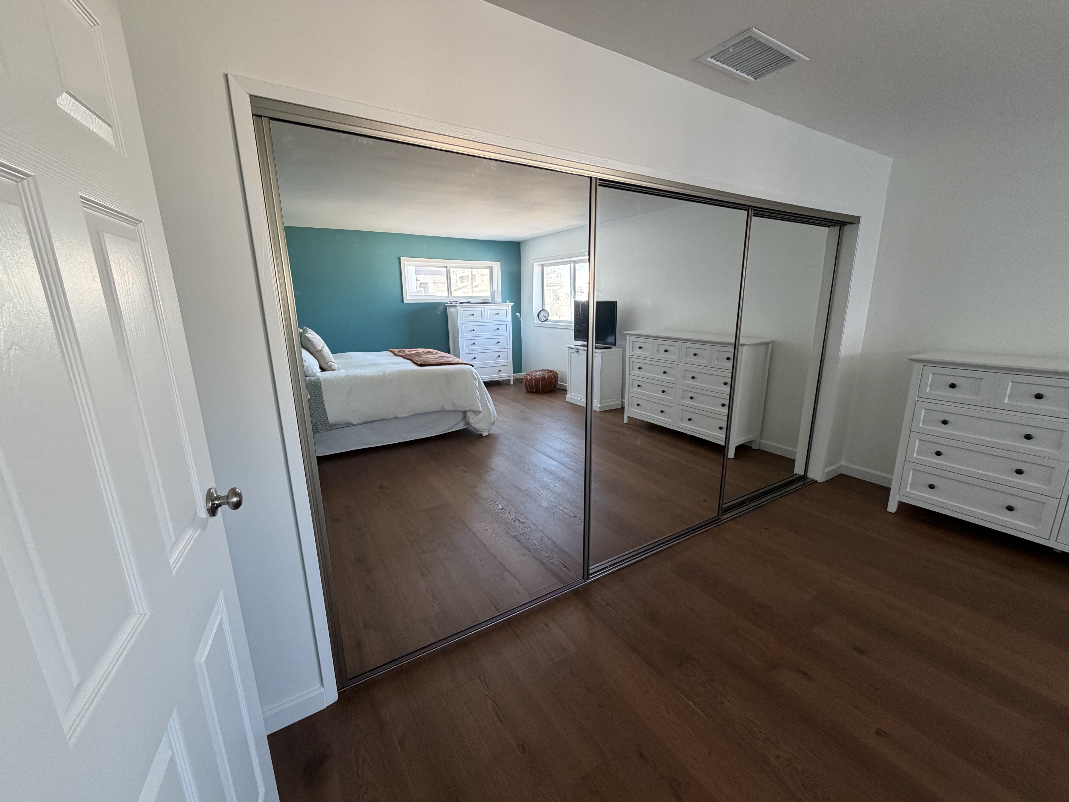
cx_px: 534
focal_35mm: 14
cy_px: 401
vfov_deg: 85.7
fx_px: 432
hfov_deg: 102.1
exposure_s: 1/96
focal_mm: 2.22
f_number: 2.2
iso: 320
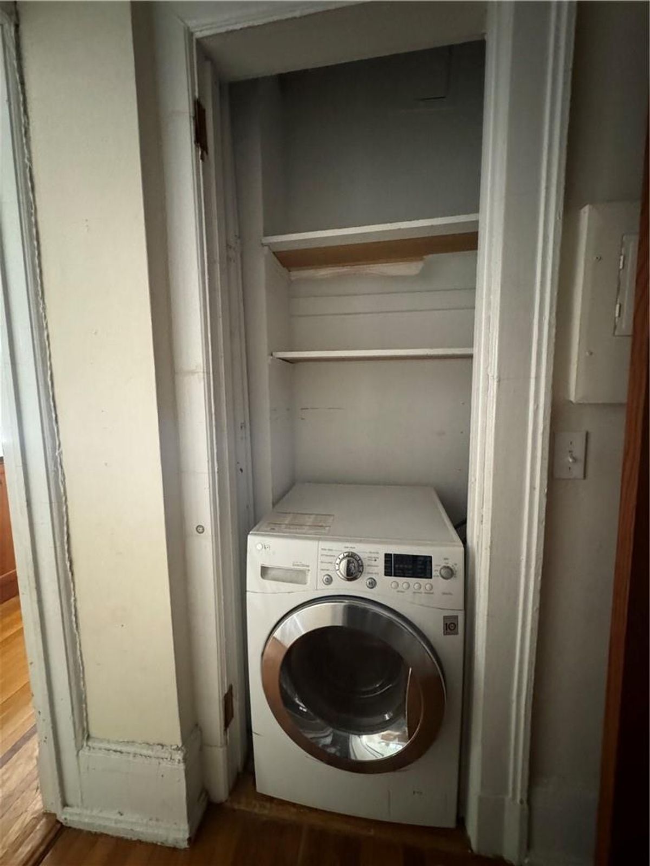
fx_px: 351
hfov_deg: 85.7
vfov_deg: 102.1
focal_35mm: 14
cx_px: 325
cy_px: 433
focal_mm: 2.22
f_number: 2.2
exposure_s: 1/40
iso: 1250
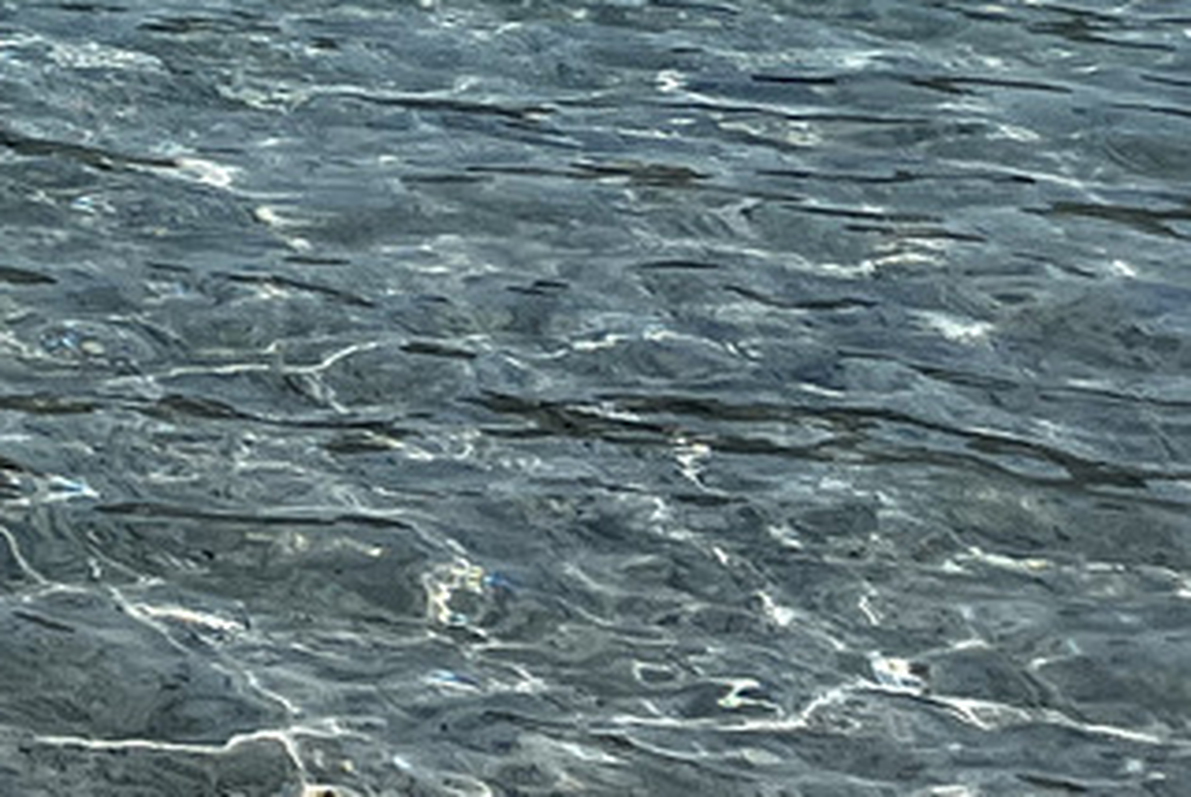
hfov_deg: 12.1
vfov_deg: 9.0
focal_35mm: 135
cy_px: -1255
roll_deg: -0.5
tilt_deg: +1.7
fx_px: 4470
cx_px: -1693
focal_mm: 5.7
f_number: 1.5
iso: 50
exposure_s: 1/8696
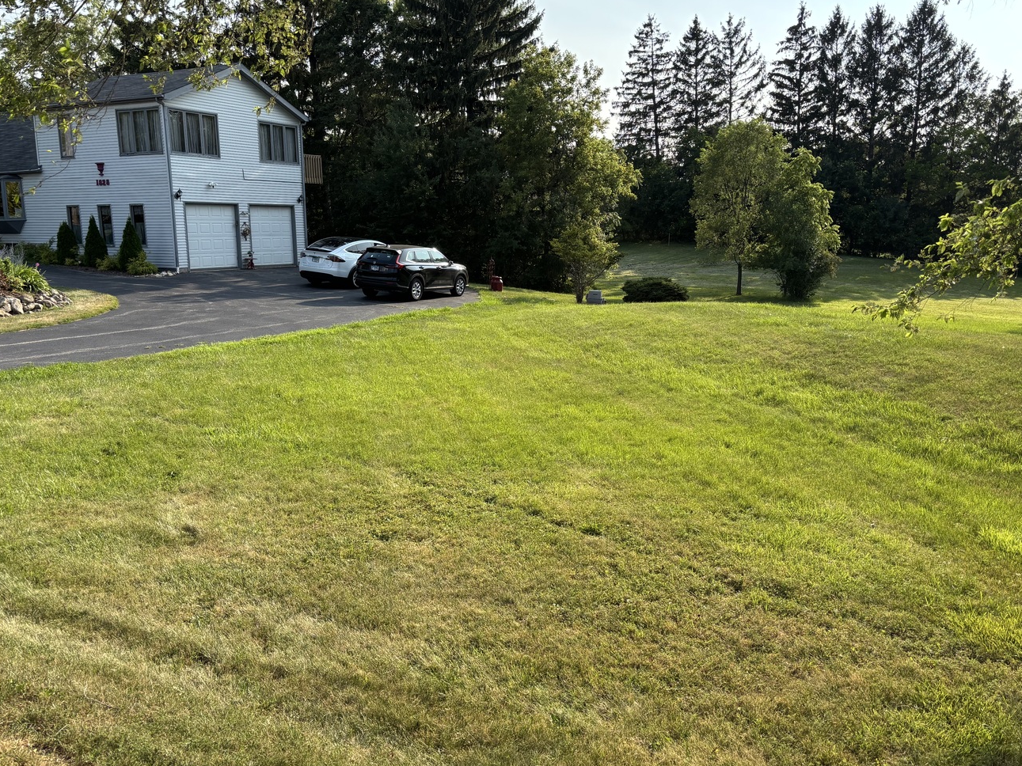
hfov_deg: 61.6
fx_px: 856
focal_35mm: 29
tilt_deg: -10.0
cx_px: 548
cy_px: 372
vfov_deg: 48.2
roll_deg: +0.7
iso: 50
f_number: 1.6
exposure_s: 1/1027
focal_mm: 5.96
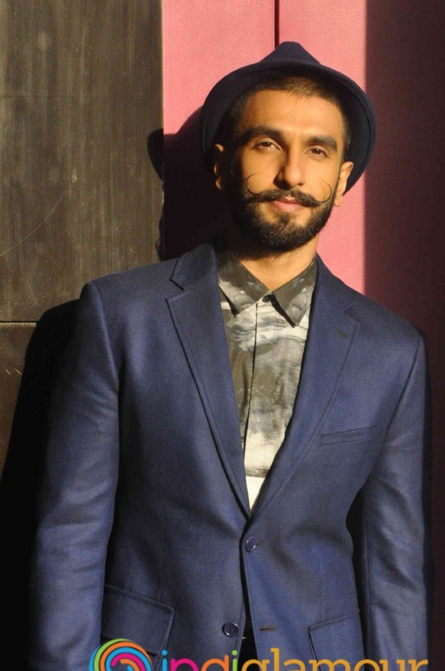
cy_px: 441
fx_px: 3179
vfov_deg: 12.0
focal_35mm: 171
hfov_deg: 8.0
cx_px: 257
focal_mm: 66
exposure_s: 1/125
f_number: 10
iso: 1000
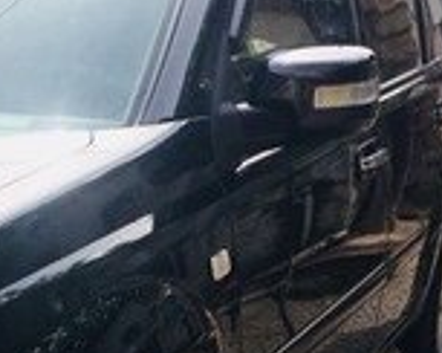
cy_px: 417
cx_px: 90
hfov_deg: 20.6
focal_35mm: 92
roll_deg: +0.9
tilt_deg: -16.8
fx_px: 1202
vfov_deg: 16.1
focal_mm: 4.15
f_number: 2.2
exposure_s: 1/805
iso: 32
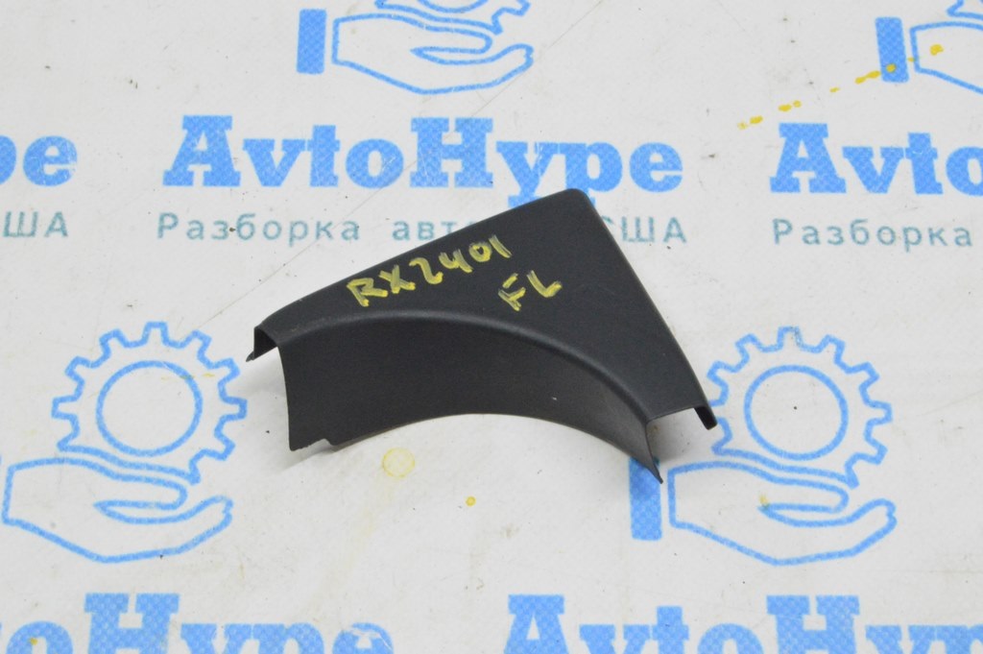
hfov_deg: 29.9
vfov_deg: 20.1
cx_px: 492
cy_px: 327
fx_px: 1842
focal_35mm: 68
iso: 6400
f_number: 20
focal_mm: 45
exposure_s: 1/20
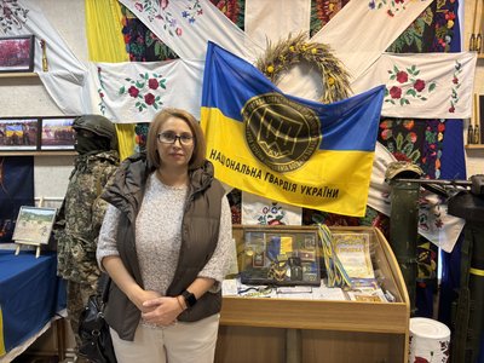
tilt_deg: -4.8
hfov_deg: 67.3
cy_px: 182
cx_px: 242
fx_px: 364
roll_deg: +0.7
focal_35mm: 26
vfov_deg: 53.1
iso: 250
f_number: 1.6
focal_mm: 5.96
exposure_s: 1/50
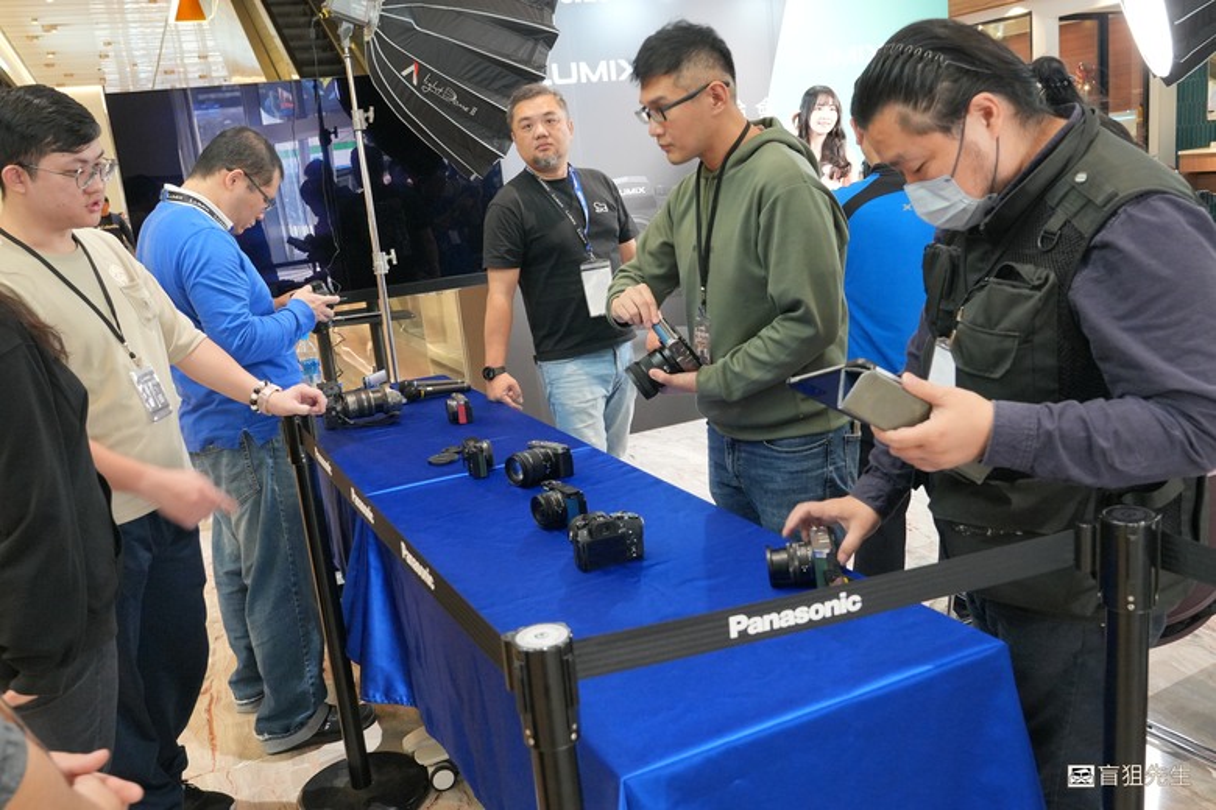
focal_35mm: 30
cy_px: 405
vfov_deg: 43.6
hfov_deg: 61.9
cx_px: 608
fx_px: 1013
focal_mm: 20
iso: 2000
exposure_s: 1/80
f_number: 4.5
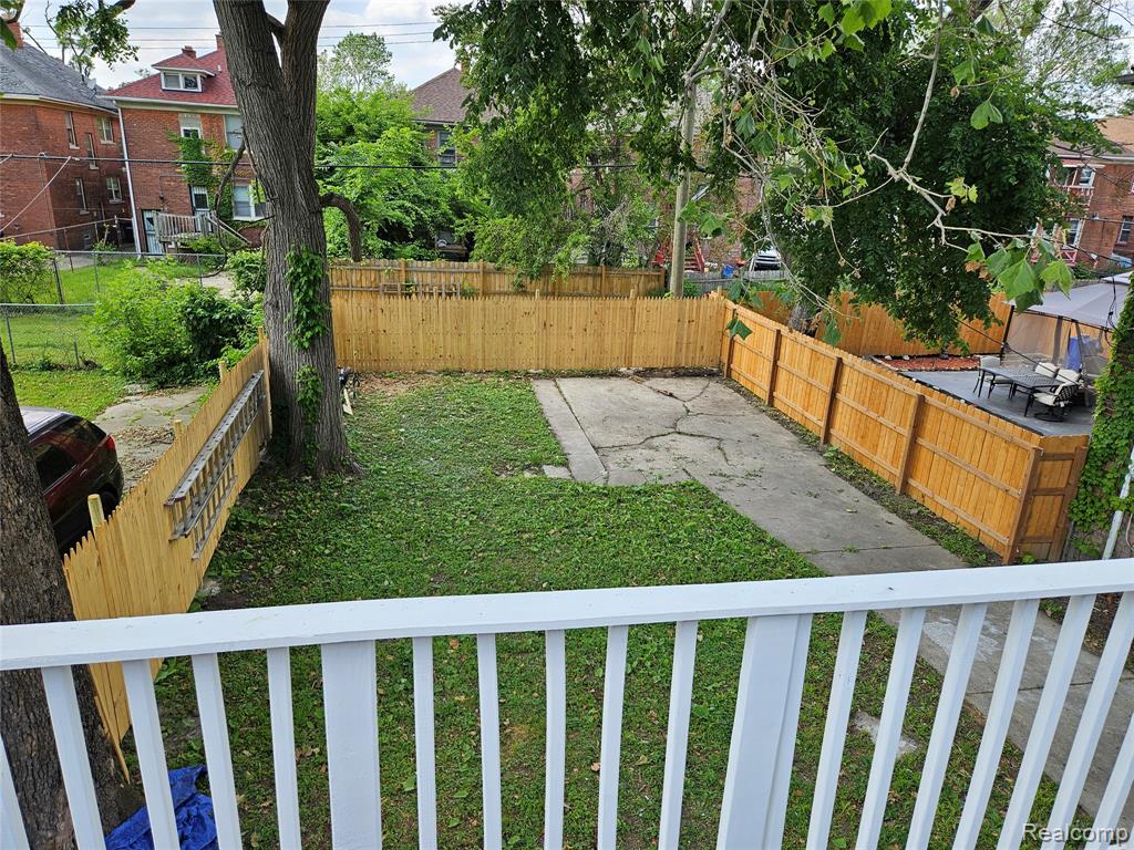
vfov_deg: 58.9
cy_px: 425
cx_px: 567
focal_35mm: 23
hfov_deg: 73.9
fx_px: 753
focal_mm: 5.4
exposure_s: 1/395
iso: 25
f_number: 1.8
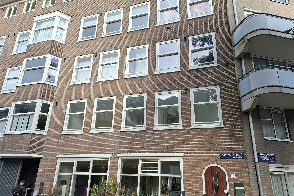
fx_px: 196
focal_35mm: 24
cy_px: 108
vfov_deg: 53.0
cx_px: 147
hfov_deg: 73.7
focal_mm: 5.5
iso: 50
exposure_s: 1/457
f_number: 1.8
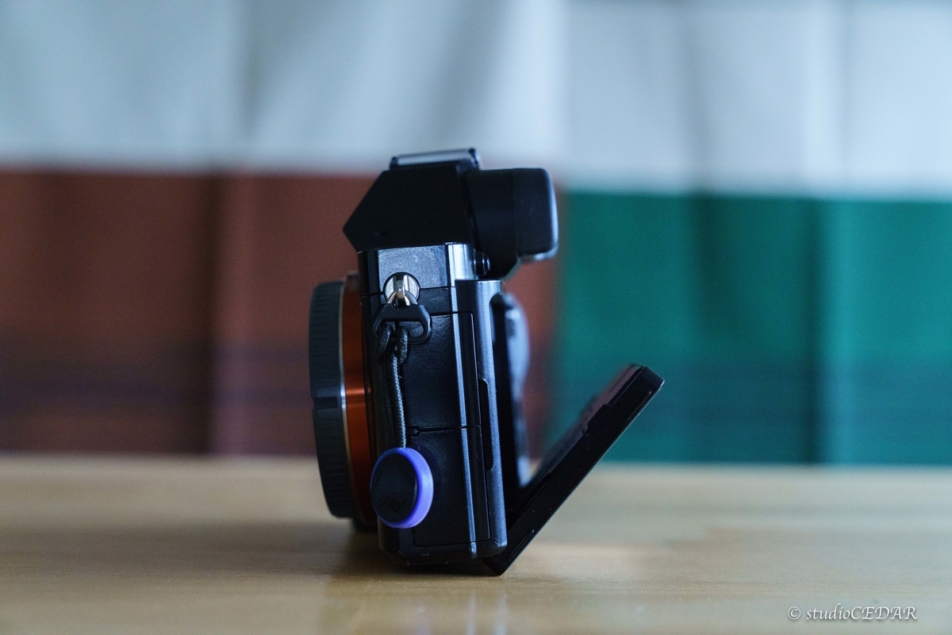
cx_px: 476
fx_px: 1851
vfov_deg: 19.5
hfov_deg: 28.8
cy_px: 318
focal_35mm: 70
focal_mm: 70
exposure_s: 1/80
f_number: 5.6
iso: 10000
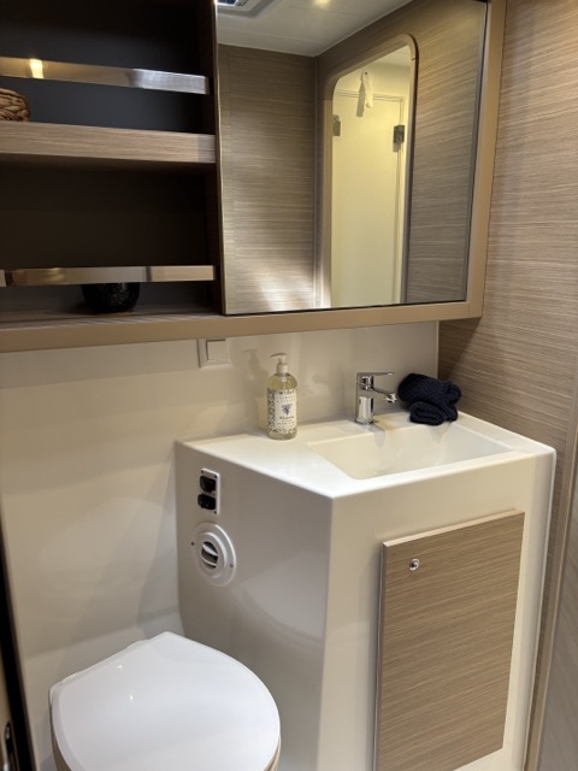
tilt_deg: -13.7
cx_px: 289
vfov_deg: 67.3
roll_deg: -1.2
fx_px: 579
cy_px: 386
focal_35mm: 26
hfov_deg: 53.1
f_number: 1.6
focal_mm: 5.96
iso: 160
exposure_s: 1/60
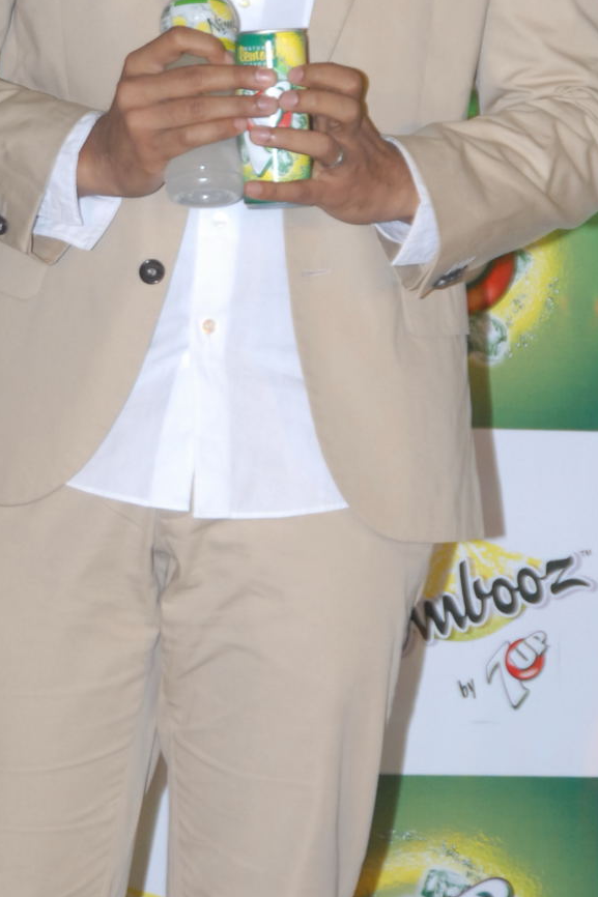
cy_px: 78
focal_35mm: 264
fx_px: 6578
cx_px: 187
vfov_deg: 7.8
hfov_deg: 5.2
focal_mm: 95
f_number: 6.3
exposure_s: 1/100
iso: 500
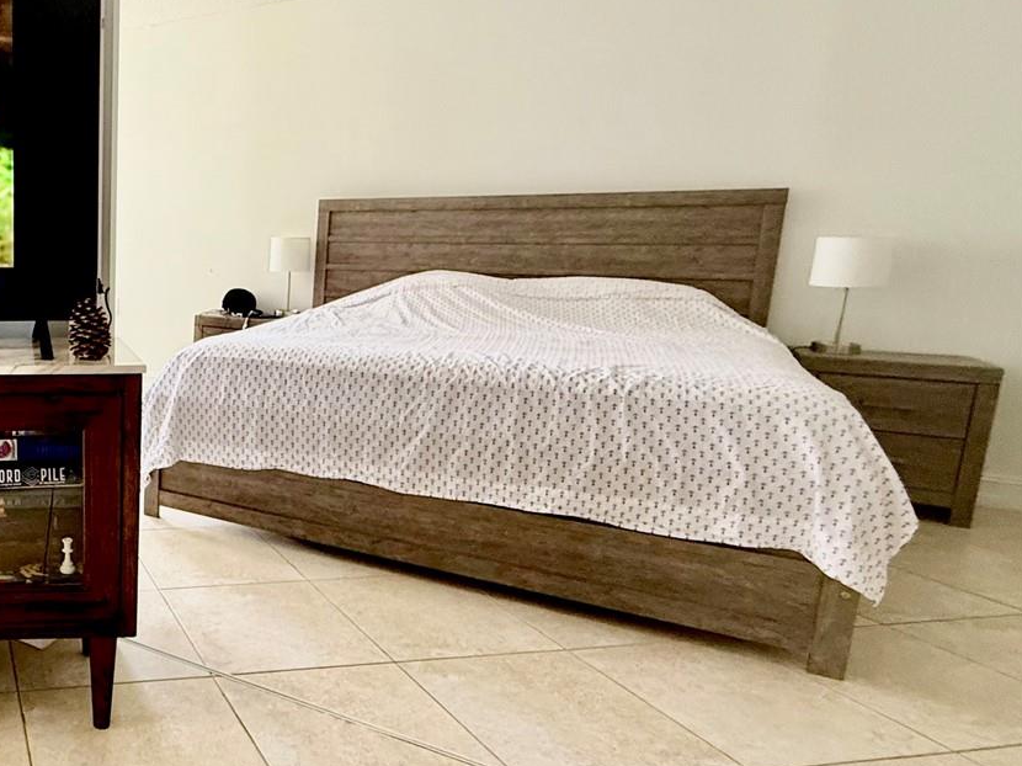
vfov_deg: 51.3
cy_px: 377
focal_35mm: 27
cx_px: 44
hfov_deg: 54.0
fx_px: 797
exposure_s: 1/99
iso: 320
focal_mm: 2.22
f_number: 2.2
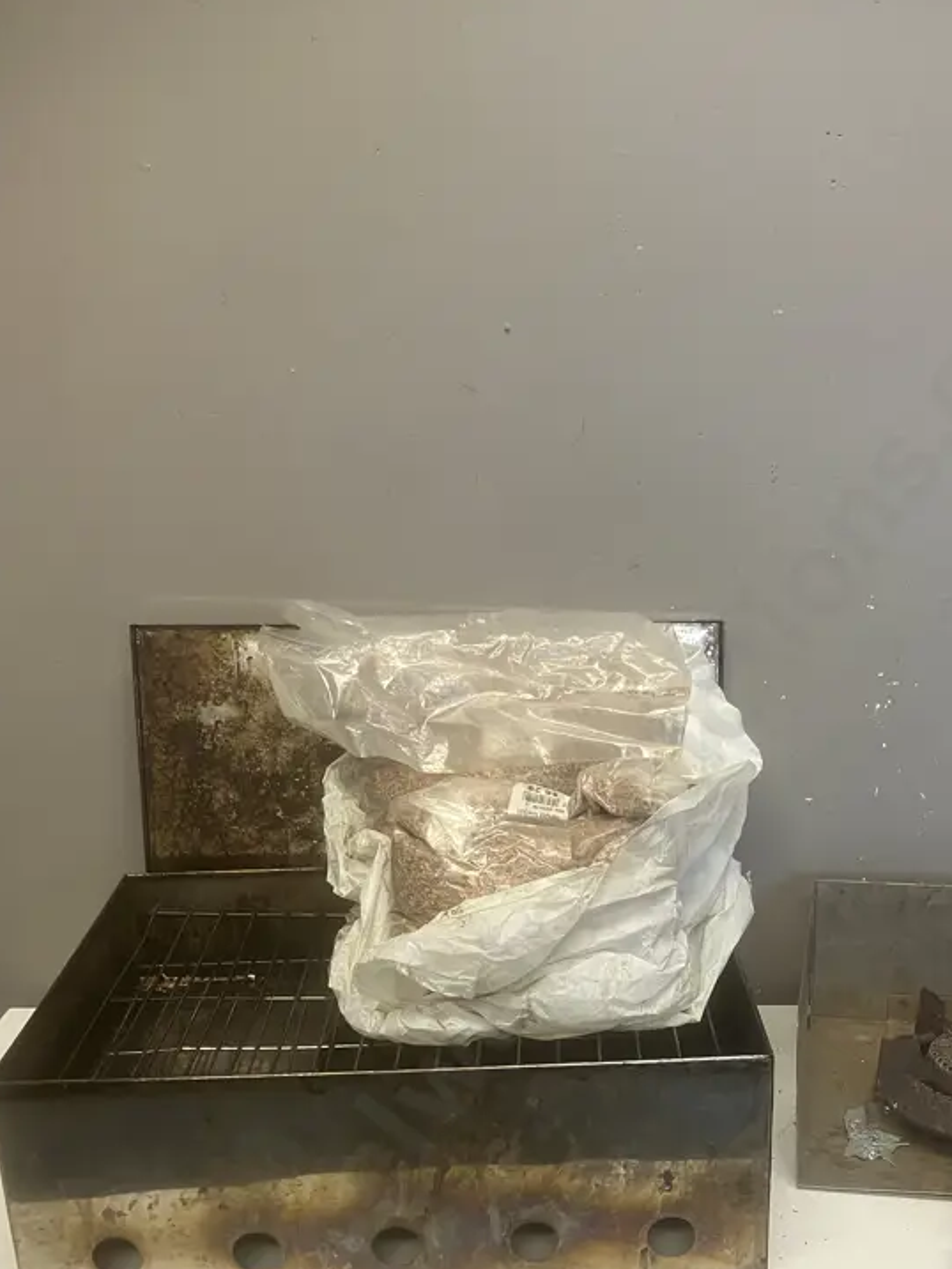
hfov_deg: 35.8
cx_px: 586
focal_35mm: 40
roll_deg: -0.4
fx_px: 1466
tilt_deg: -19.5
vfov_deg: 45.7
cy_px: 892
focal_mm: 3.99
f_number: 1.8
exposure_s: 1/50
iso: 64
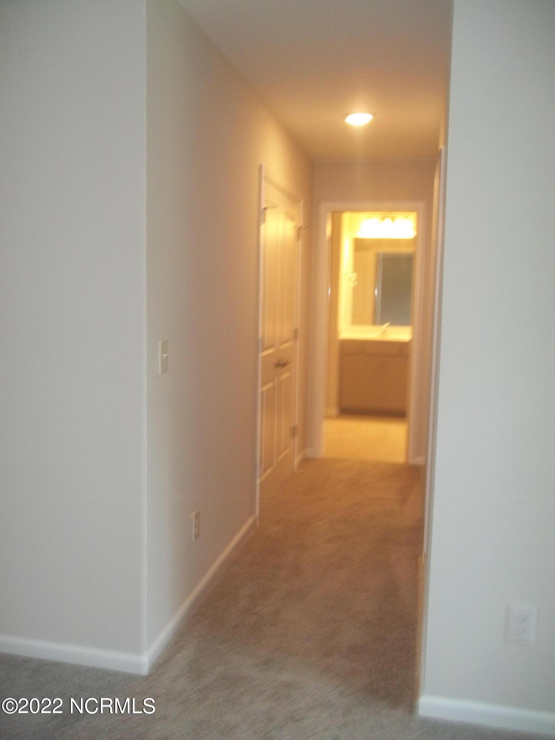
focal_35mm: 32
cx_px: 278
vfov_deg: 56.8
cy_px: 370
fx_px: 684
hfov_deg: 44.2
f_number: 2.9
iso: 160
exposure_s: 1/50
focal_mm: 5.7
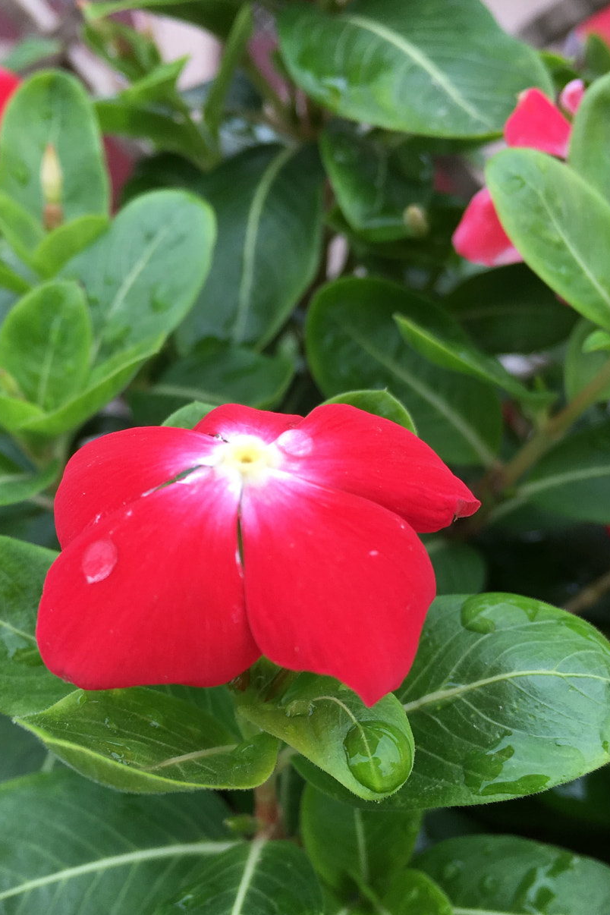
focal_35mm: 40
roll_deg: -0.8
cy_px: 534
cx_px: 268
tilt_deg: -43.9
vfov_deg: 48.3
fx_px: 1017
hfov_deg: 33.4
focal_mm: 4.15
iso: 25
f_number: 2.2
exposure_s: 1/245
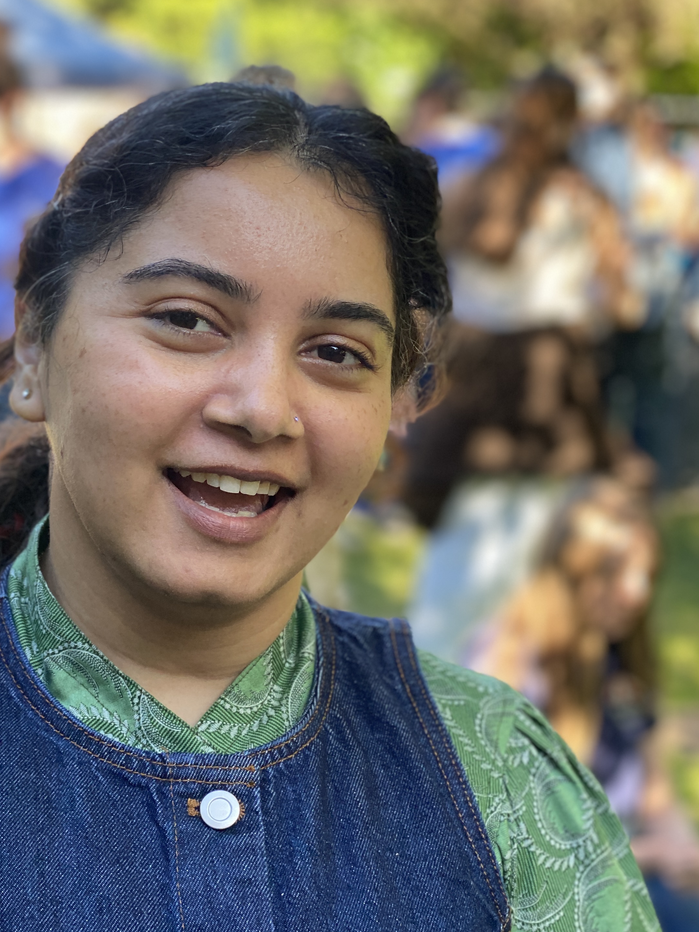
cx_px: 225
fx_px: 1965
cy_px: 450
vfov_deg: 26.7
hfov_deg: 20.1
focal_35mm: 73
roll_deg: -1.3
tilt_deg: -9.5
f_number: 2
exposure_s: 1/122
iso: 50
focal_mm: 6
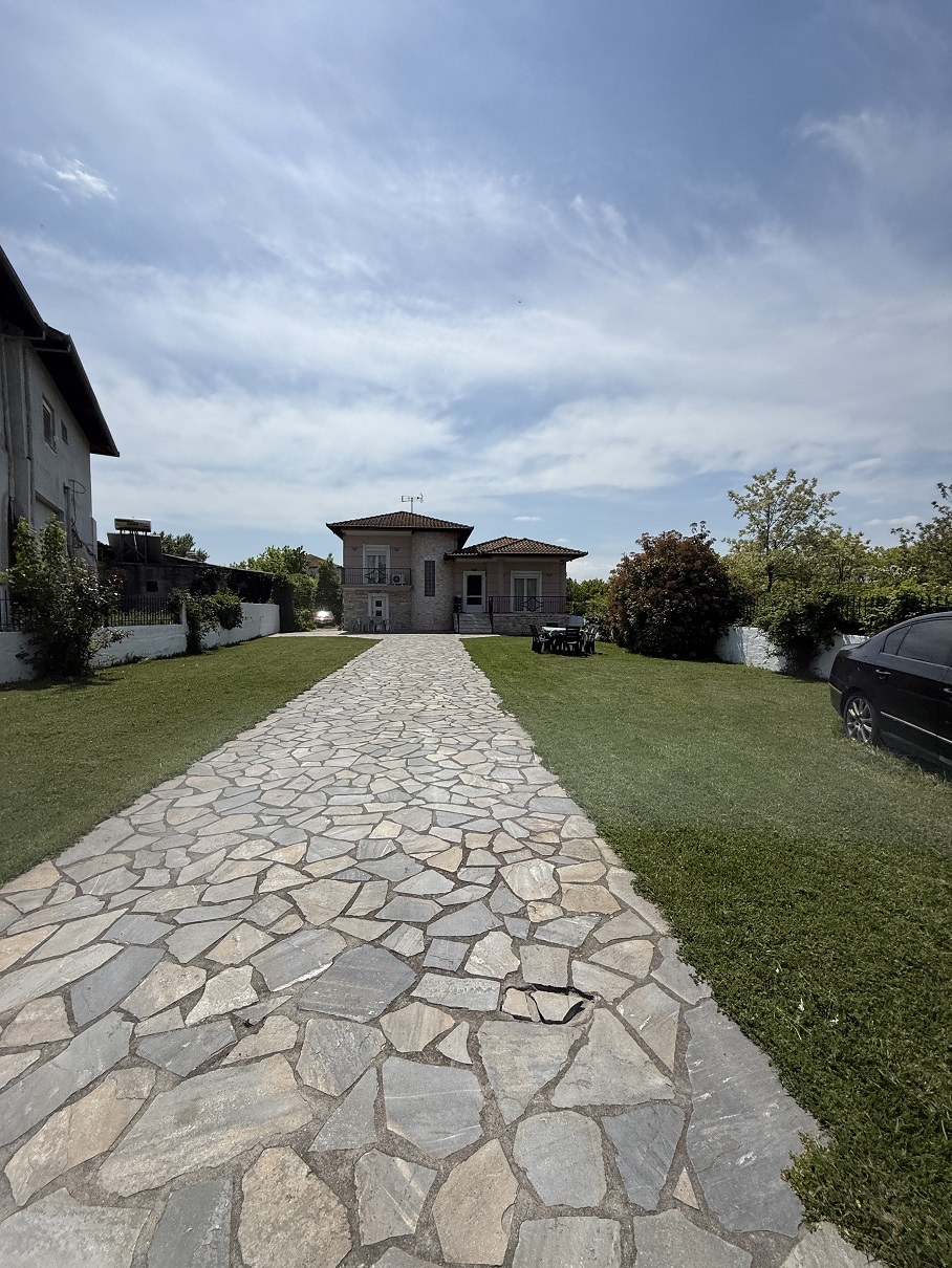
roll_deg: +0.8
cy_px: 634
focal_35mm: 14
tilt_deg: +0.5
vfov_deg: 102.1
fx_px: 513
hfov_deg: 85.7
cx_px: 476
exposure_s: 1/5618
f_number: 2.2
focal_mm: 2.22
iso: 50
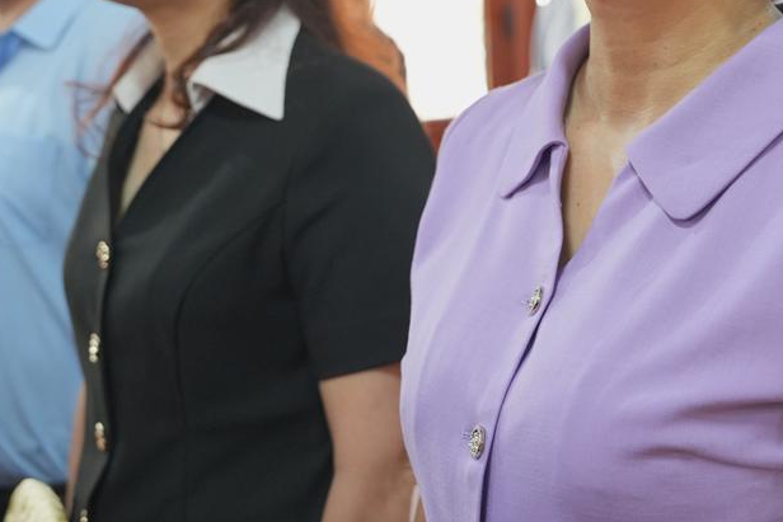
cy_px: 15
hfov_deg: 27.3
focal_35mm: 74
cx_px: 440
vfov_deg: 18.0
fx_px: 1610
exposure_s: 1/100
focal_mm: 38
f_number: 3.5
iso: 2000
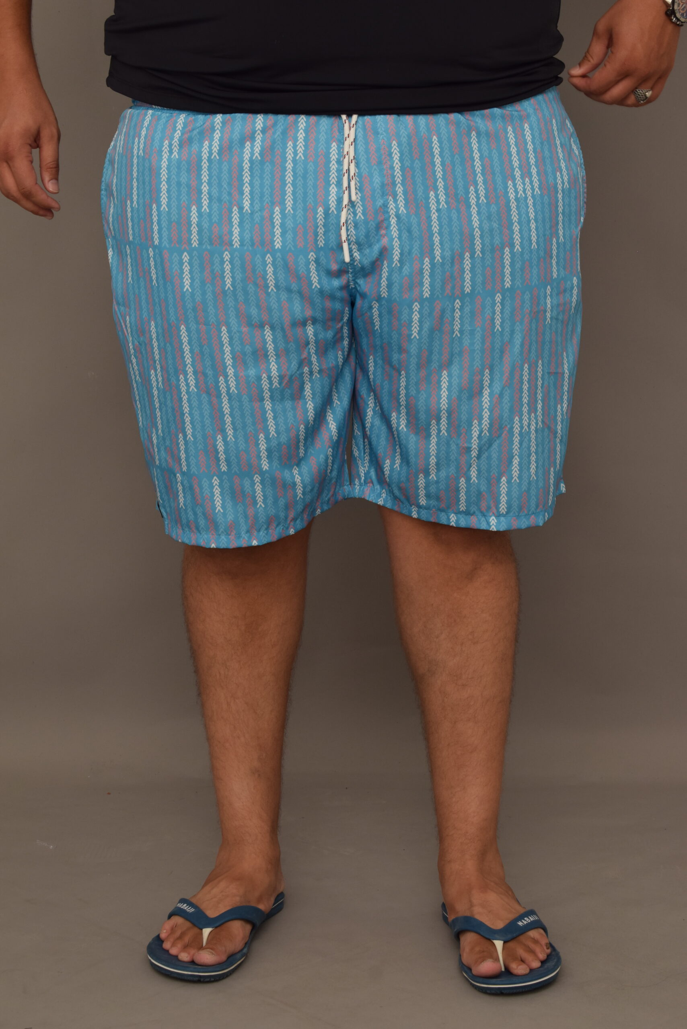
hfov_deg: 17.5
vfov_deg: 26.0
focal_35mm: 78
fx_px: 2231
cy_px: 514
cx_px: 344
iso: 400
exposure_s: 1/125
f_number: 10
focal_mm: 52
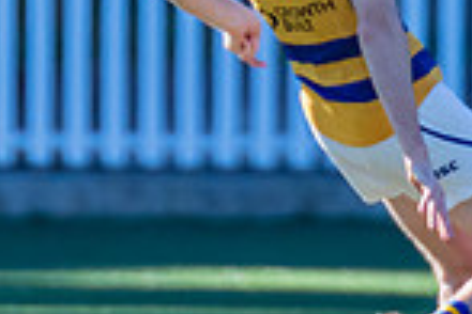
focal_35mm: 2970
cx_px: 349
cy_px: 50
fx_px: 38937
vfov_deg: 0.5
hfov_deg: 0.7
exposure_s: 1/1250
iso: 800
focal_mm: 600
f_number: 6.3
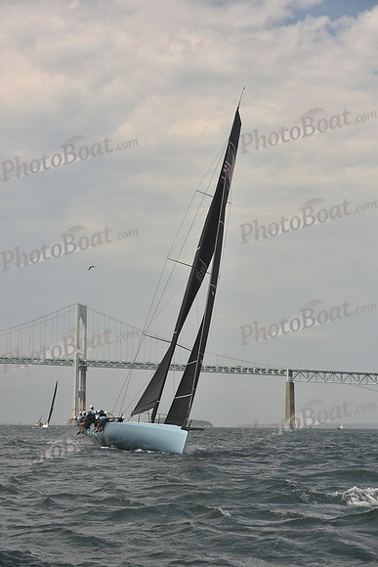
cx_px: 189
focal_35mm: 70
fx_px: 1102
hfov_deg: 19.5
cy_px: 284
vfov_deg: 28.8
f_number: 7.1
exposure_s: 1/640
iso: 250
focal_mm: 70
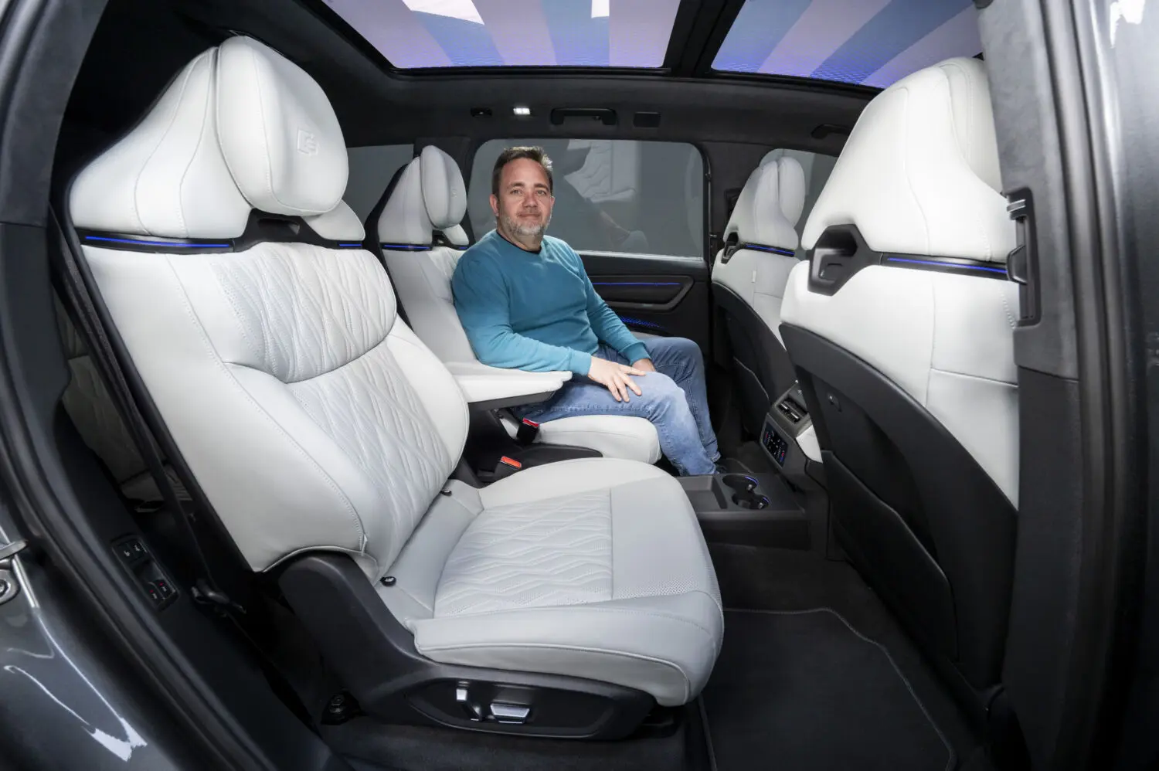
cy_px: 386
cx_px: 580
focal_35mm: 14
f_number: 7.1
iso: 1250
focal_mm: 14
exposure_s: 1/60
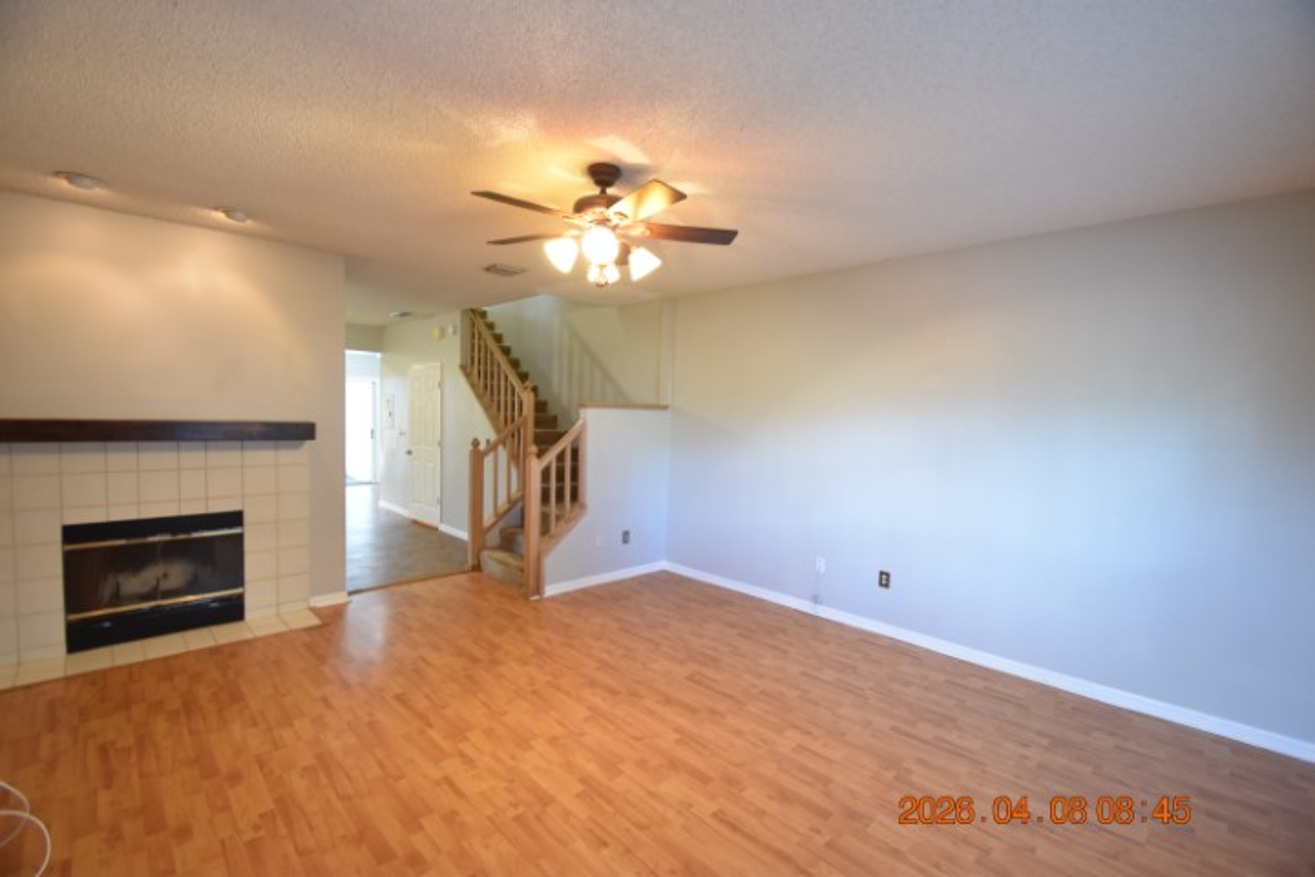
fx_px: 548
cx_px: 658
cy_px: 438
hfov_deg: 100.4
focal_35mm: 15
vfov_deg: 77.3
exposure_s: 1/10
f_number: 3.5
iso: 800
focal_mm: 10
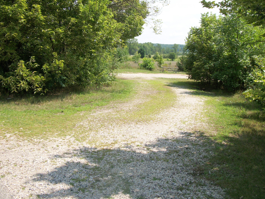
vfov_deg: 38.6
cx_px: 146
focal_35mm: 37
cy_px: 92
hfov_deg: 50.1
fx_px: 283
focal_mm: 5.7
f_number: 8.8
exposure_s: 1/125
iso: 80
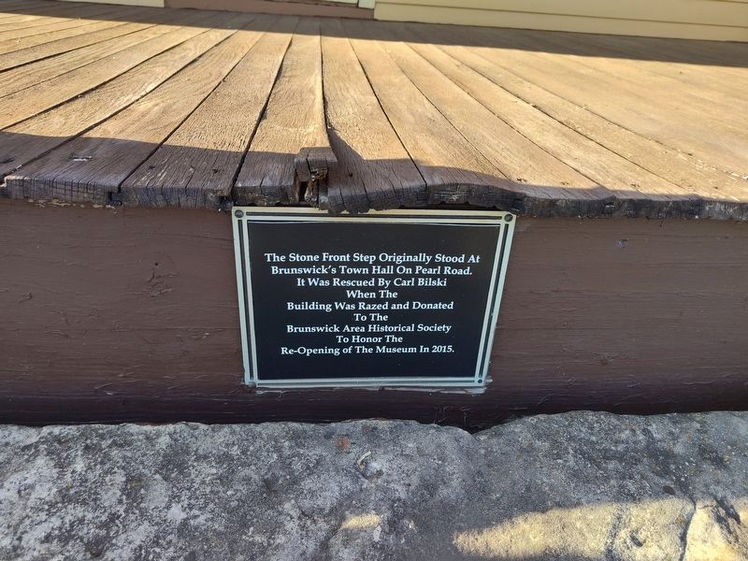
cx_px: 374
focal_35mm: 23
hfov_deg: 73.9
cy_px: 280
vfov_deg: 58.9
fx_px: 497
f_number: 1.8
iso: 100
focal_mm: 5.56
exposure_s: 1/214
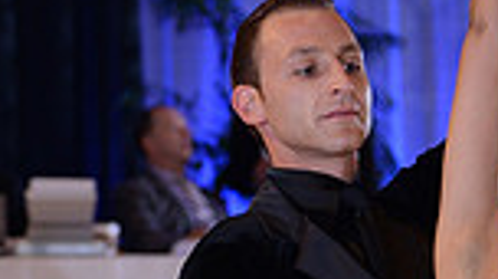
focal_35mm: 480
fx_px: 6329
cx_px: 467
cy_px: 643
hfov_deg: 4.5
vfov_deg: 2.5
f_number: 5
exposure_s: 1/250
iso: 1250
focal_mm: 120
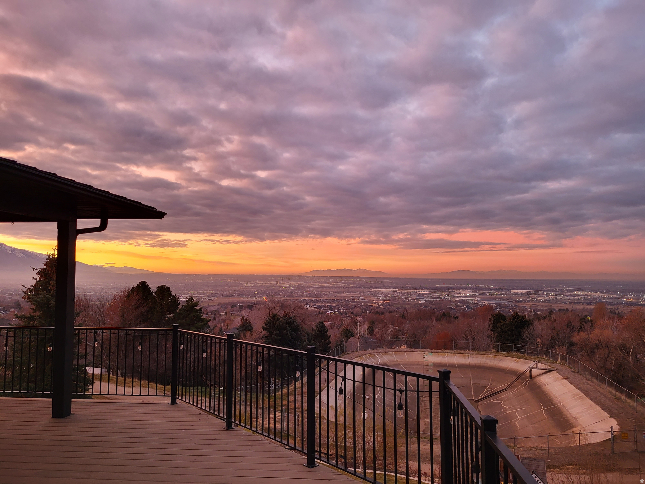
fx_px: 484
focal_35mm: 26
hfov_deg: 67.3
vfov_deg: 53.1
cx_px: 322
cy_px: 242
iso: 200
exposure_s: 1/100
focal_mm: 5.4
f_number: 1.8
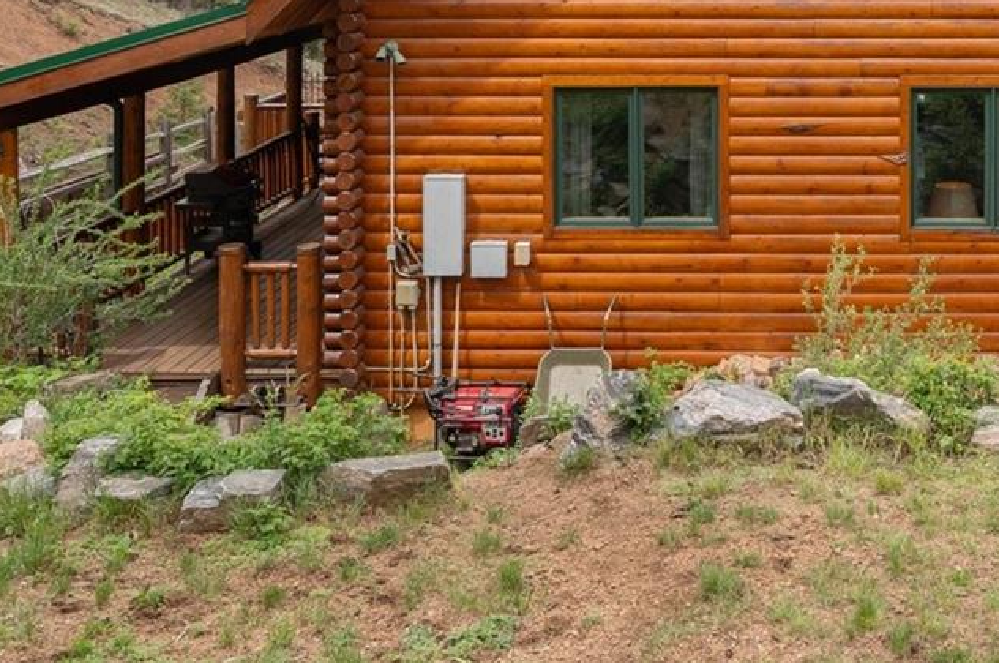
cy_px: -59
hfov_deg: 43.3
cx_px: 802
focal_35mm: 43
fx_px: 1191
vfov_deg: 28.4
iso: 400
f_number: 8
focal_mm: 17
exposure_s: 1/160
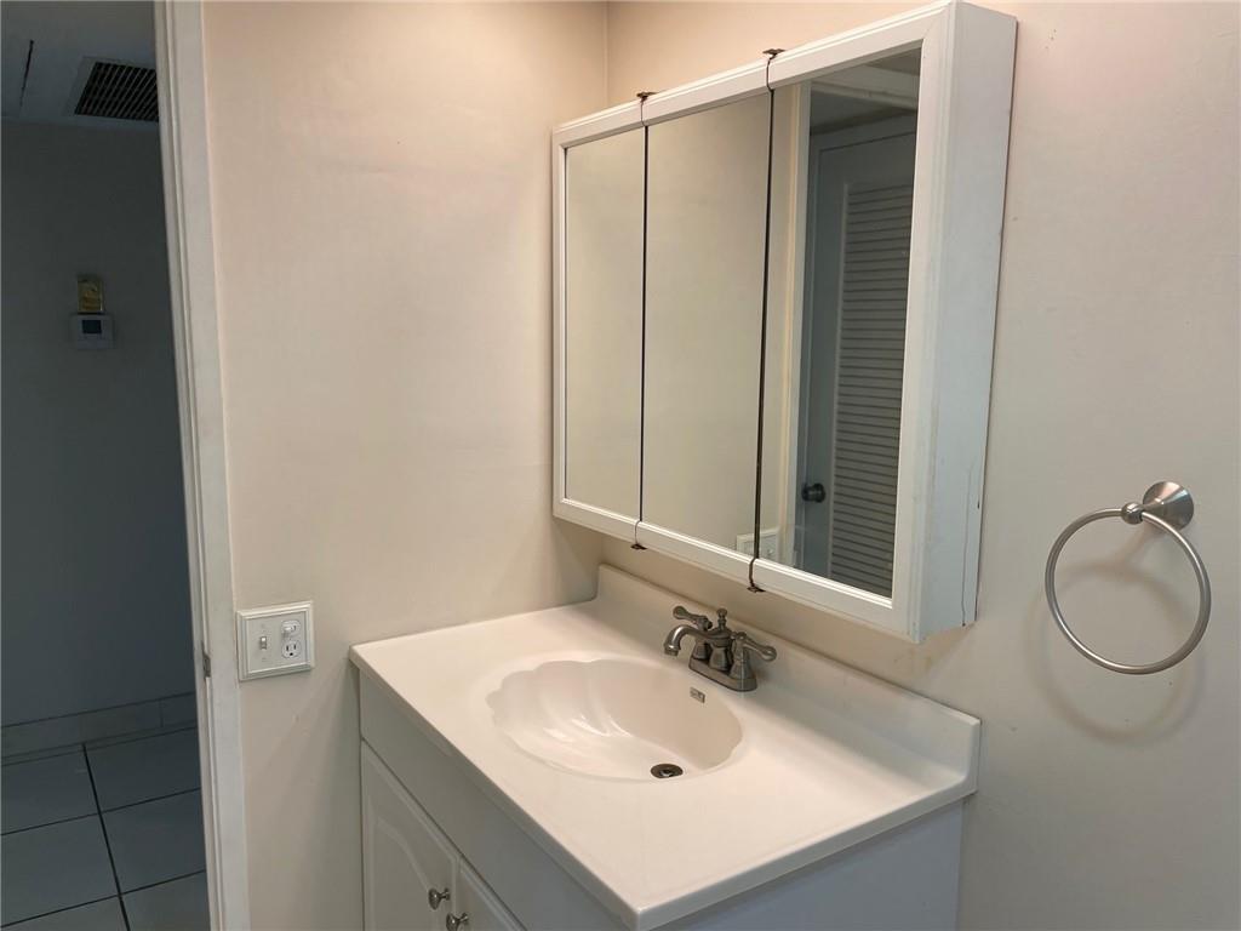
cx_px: 620
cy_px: 466
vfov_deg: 53.1
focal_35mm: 26
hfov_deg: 67.3
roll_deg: -1.2
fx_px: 932
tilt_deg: -8.5
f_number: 1.6
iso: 40
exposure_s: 1/120
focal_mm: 4.2
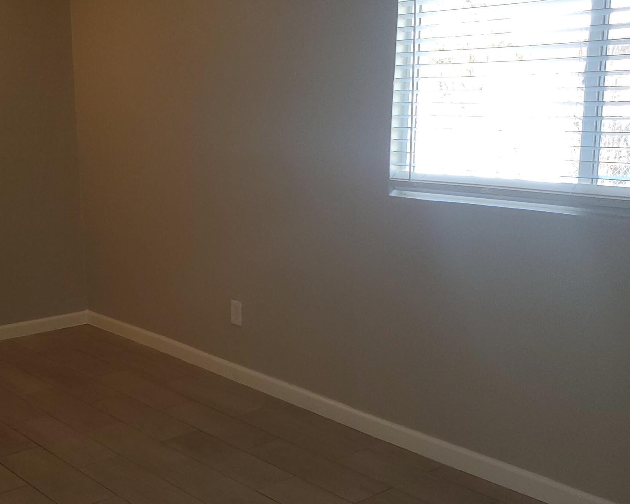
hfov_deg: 40.8
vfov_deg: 33.4
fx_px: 839
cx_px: 232
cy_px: 261
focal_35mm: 45
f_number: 2.4
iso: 80
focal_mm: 4.3
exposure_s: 1/60
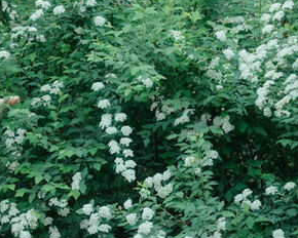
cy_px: 318
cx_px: -235
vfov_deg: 6.9
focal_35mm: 223
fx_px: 1967
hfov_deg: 8.3
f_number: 6.4
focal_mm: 80
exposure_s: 1/500
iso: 1000
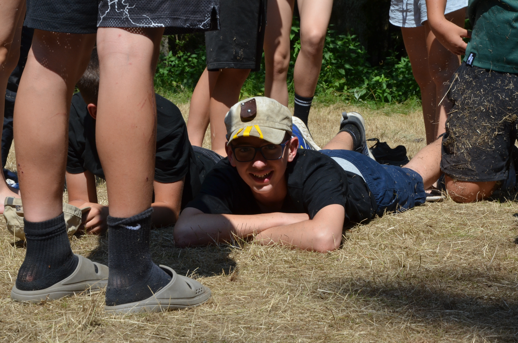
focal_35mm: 105
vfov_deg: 13.0
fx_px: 1508
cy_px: 172
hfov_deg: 19.5
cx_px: 259
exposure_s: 1/250
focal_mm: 70
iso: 400
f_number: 18
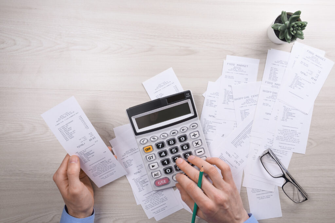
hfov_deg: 53.1
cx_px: 168
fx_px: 335
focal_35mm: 36
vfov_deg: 36.9
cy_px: 112
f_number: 10
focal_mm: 24
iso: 100
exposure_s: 1/160
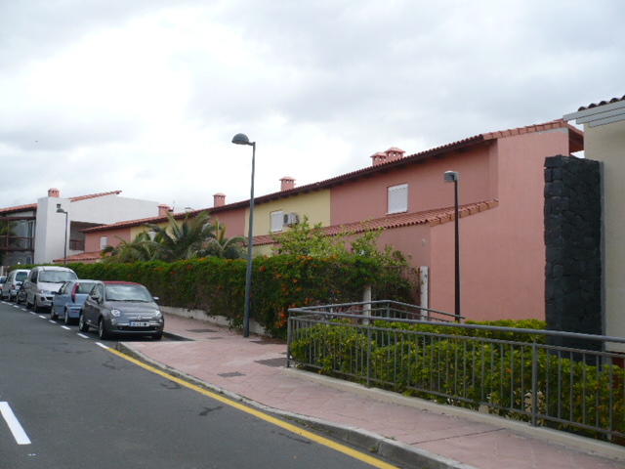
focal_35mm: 35
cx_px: 312
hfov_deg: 52.6
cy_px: 234
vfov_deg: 40.7
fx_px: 632
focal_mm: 5.8
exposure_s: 1/125
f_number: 8
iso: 100
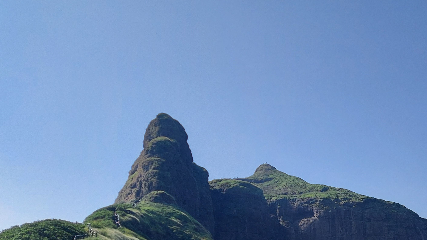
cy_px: 223
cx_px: 346
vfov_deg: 26.6
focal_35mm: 43
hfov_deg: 44.9
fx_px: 487
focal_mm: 5.23
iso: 40
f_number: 1.8
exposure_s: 1/2132
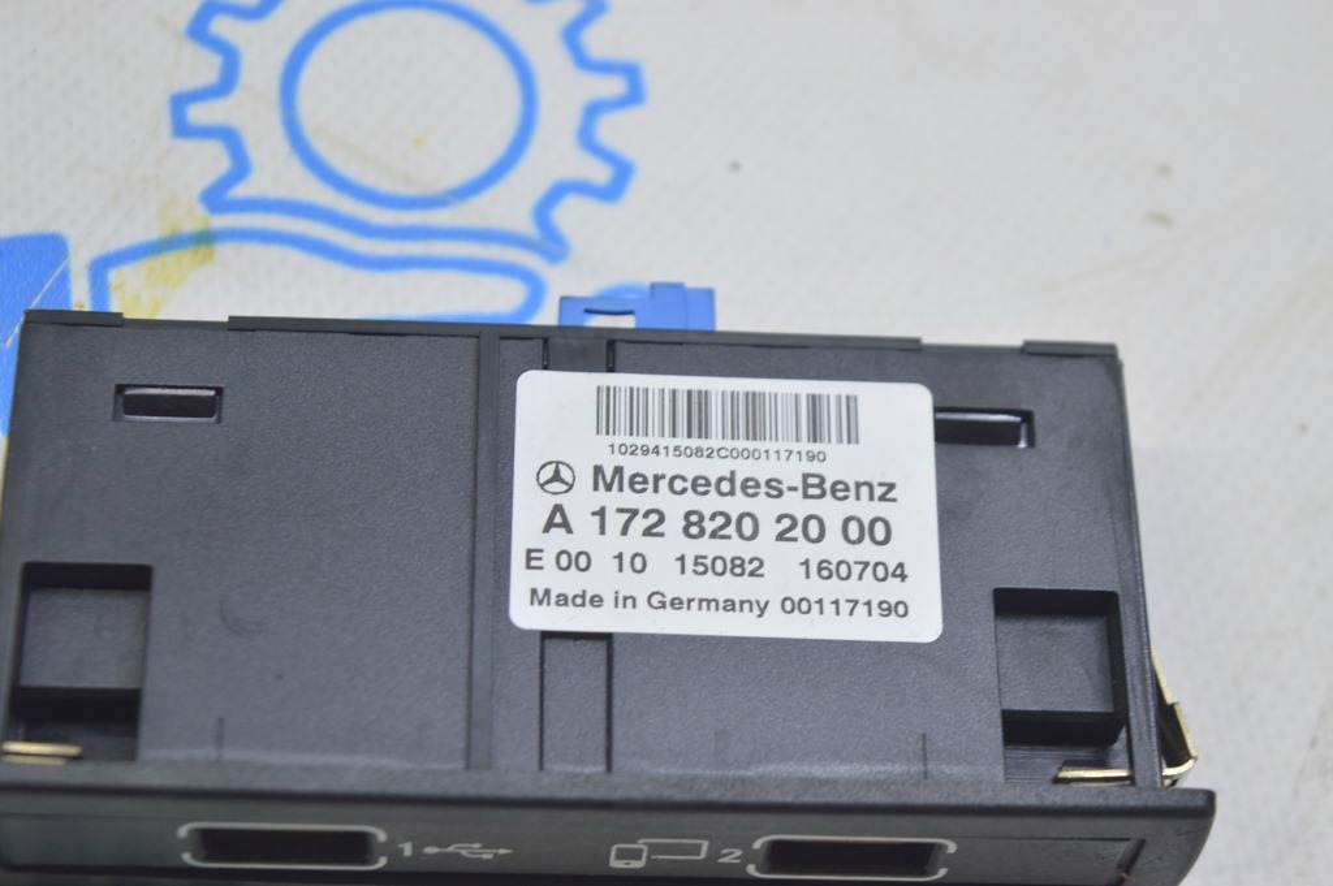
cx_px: 666
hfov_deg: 24.6
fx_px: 3052
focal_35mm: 82
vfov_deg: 16.5
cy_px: 443
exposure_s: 1/20
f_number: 5.6
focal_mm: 55
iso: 400
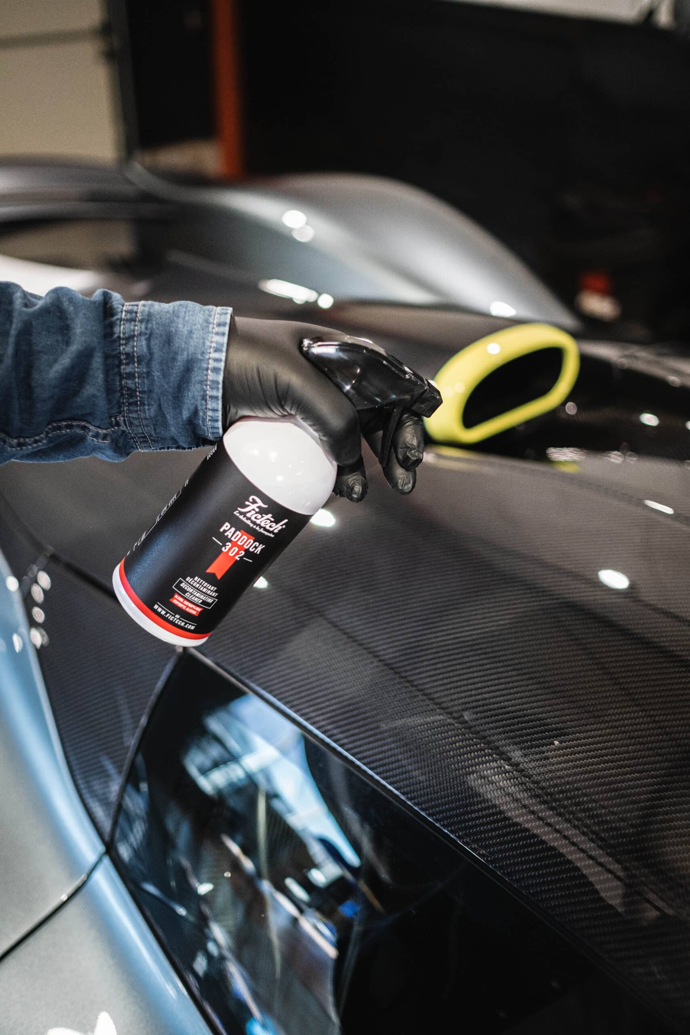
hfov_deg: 37.9
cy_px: 518
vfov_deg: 54.4
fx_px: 1006
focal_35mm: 35
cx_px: 345
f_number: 1.4
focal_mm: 23
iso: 1600
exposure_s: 1/120
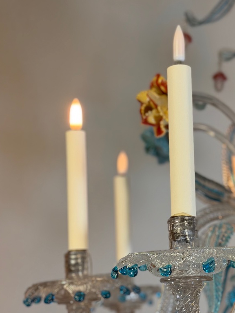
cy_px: 216
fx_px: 679
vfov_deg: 25.8
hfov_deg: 19.6
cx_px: 162
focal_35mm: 75
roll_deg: -1.4
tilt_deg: +11.0
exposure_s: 1/100
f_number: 1.78
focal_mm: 6.76
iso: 100
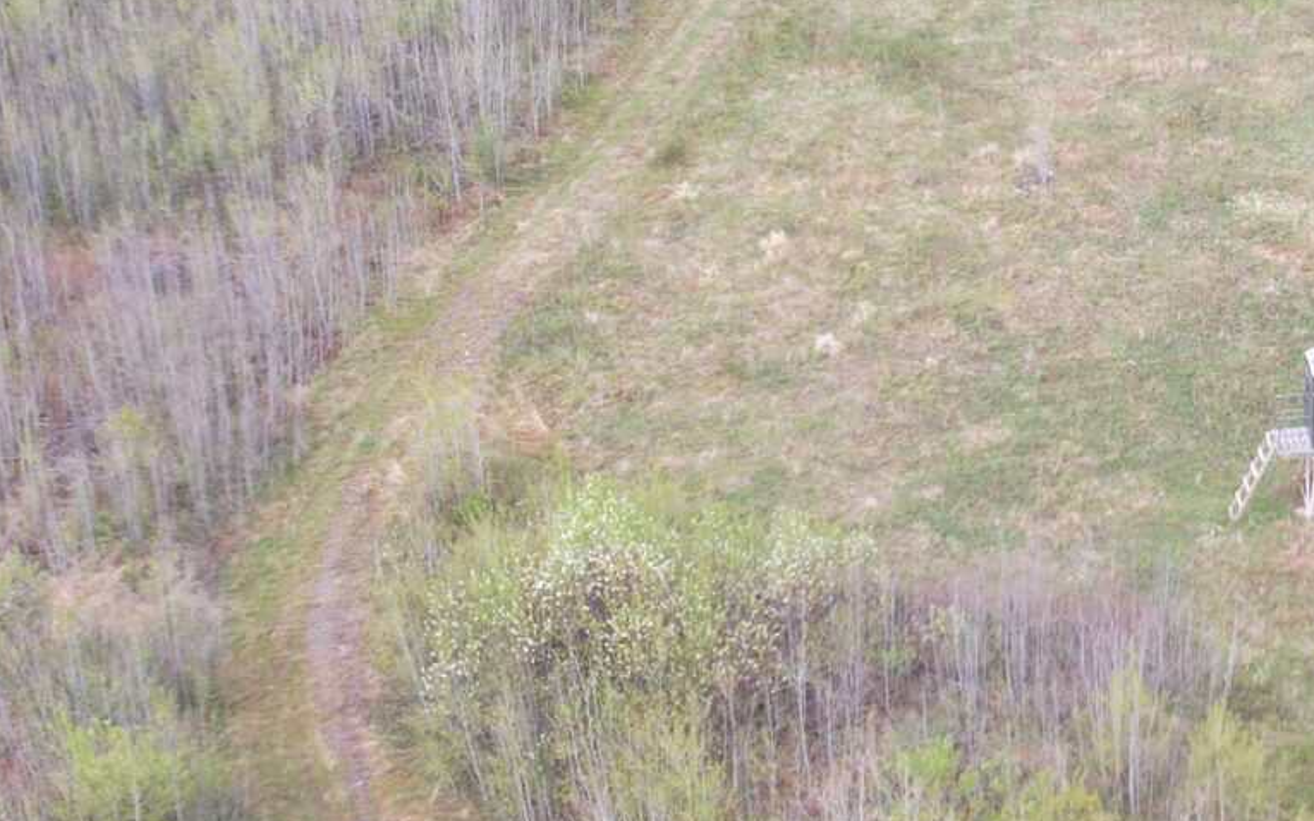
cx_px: 1221
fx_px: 2686
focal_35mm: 75
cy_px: 301
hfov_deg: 26.4
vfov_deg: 17.4
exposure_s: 1/15
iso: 230
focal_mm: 8.38
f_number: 2.8
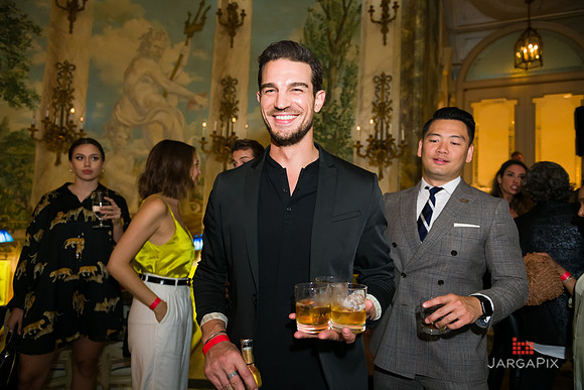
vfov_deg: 53.2
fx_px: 389
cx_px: 292
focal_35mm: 24
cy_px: 195
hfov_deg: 73.7
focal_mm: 24
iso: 1600
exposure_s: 1/125
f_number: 3.2
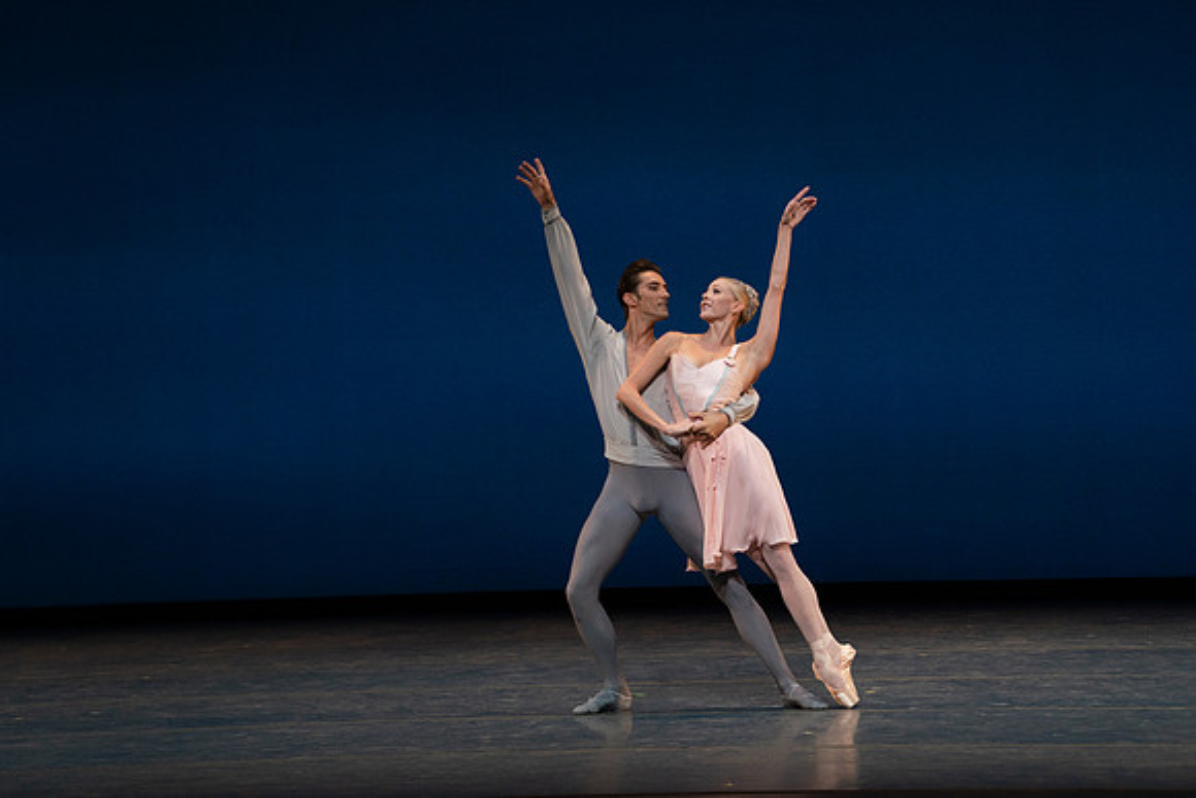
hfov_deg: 10.3
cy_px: 399
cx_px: 598
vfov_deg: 6.9
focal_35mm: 200
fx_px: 6646
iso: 3200
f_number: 8
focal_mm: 200
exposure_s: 1/500
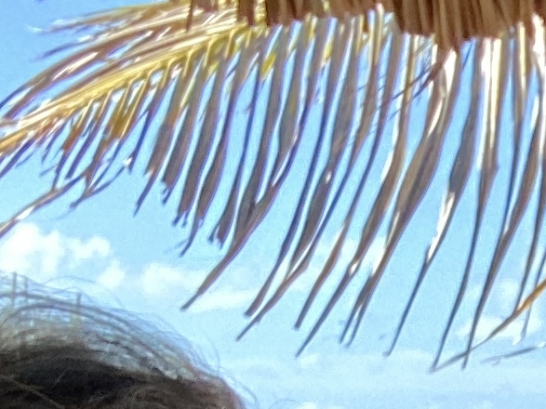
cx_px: 1190
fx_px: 2492
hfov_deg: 11.0
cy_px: 978
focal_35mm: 158
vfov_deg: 8.6
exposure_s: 1/175
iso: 25
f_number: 2.2
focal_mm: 2.71
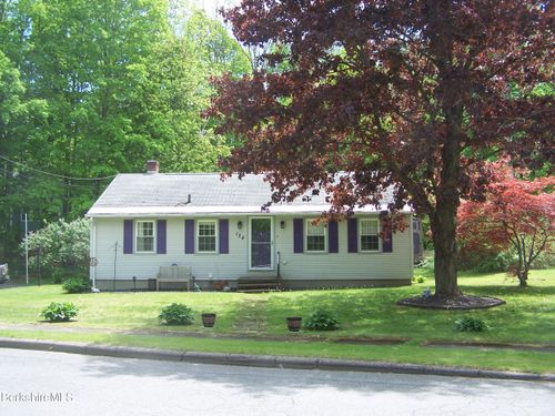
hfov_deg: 49.0
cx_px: 278
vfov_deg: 37.7
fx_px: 609
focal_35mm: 38
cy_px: 208
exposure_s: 1/350
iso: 80
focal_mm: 6.3
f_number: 2.8
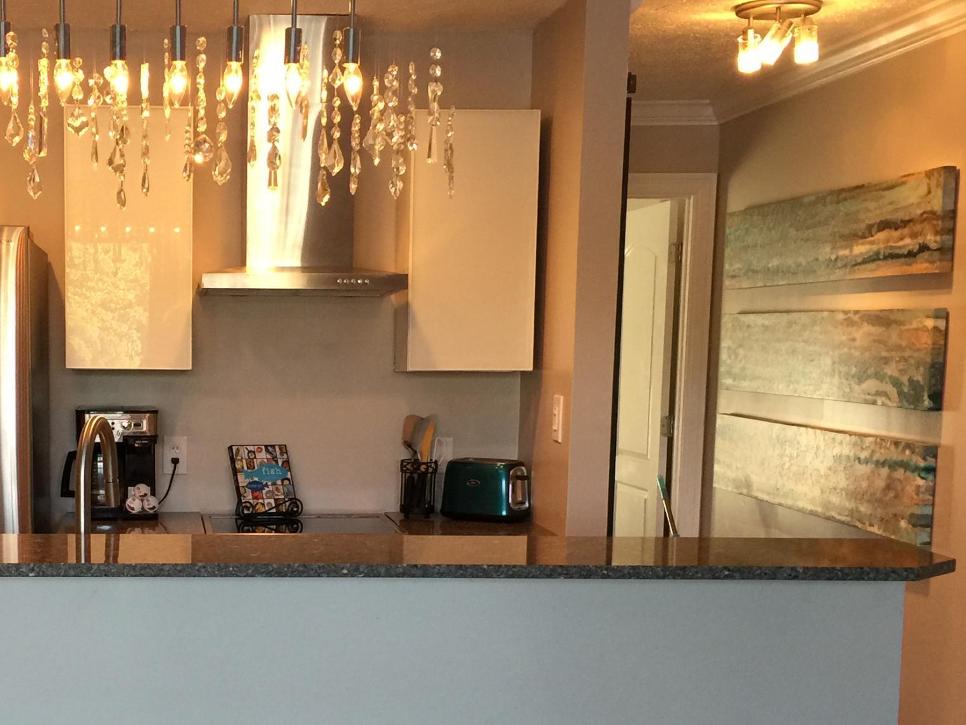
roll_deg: -1.1
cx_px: 241
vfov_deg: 25.3
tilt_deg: -6.8
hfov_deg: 33.1
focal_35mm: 57
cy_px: 562
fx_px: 1591
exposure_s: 1/30
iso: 50
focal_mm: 4.15
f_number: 2.2
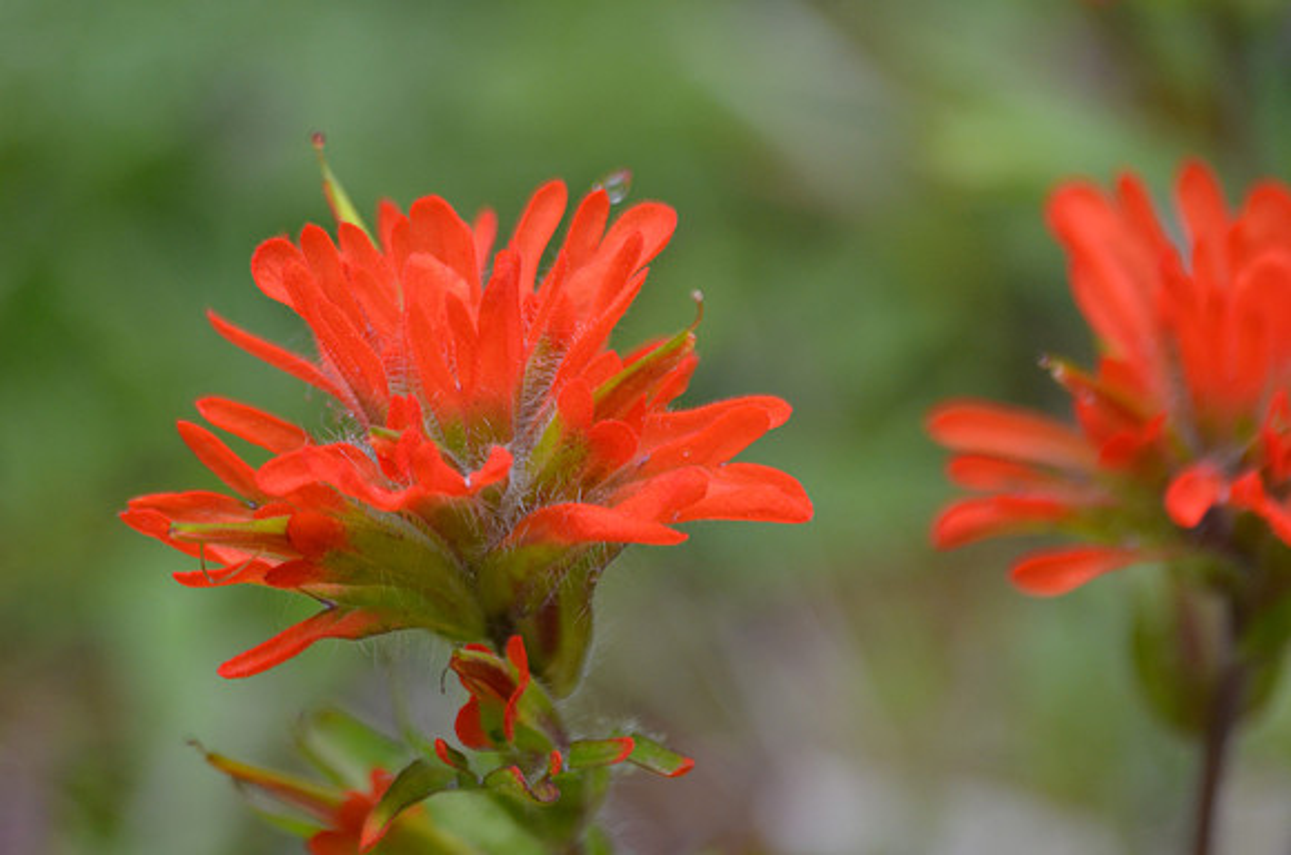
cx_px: 646
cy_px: 428
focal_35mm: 405
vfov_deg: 3.4
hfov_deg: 5.1
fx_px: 14492
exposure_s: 1/1000
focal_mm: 270
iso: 640
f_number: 5.6
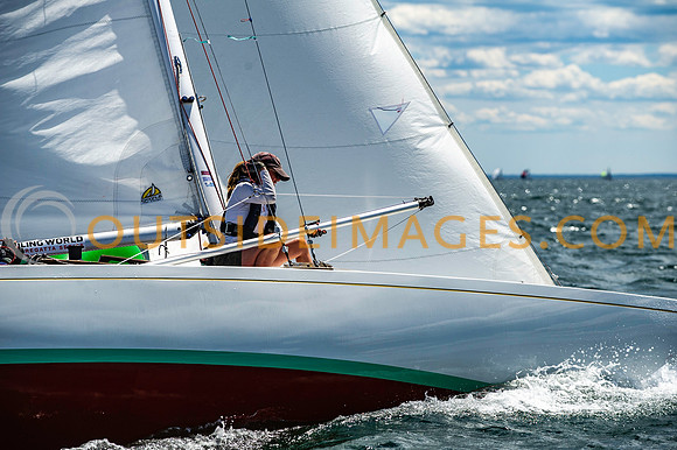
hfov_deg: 12.0
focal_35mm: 171
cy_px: 225
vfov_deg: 8.0
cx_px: 344
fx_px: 3214
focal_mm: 165
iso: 320
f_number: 5.6
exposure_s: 1/3200
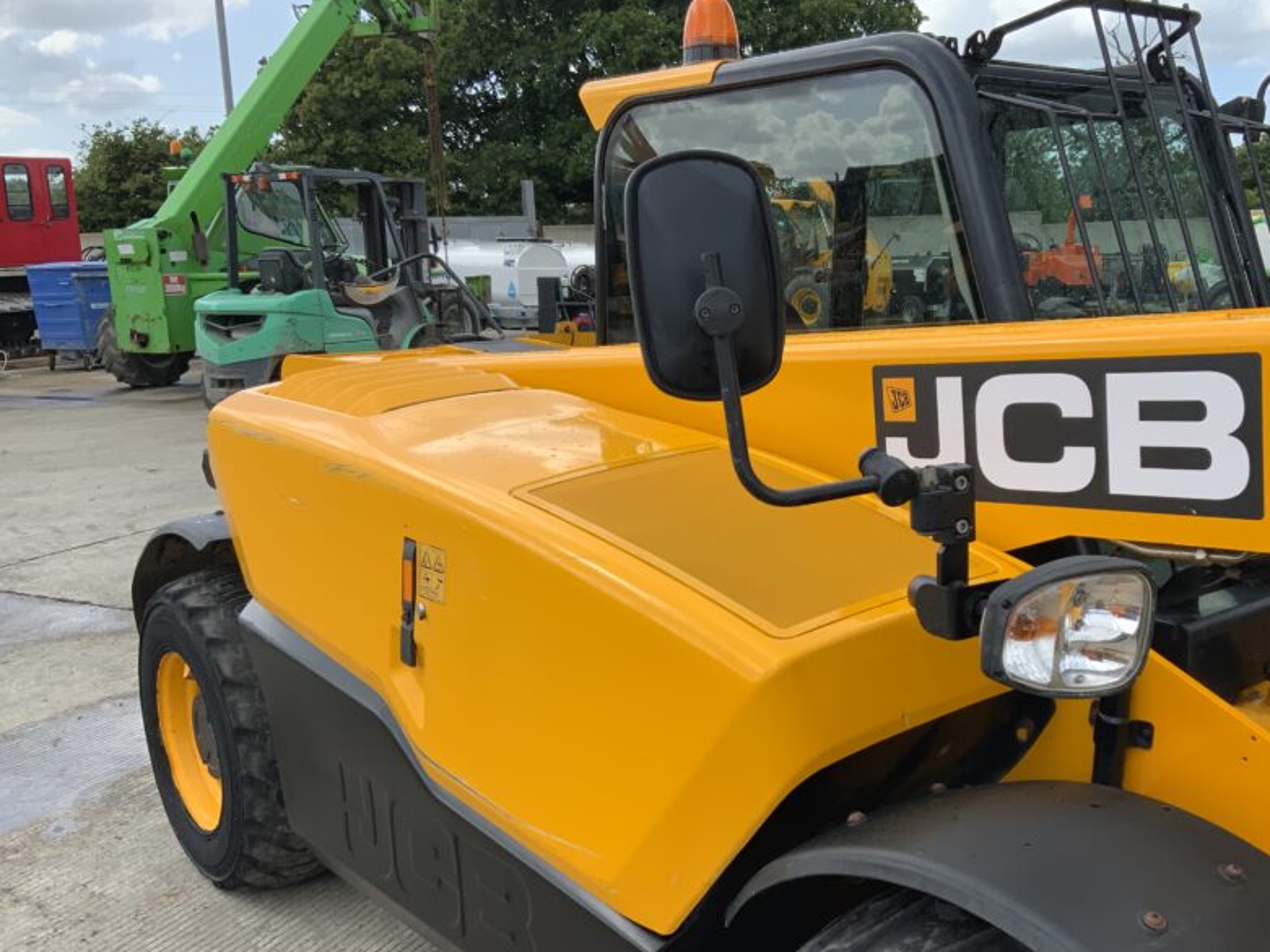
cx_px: 781
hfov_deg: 48.6
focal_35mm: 38
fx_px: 1394
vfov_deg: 37.6
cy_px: 549
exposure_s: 1/691
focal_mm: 3
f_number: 1.8
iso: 16
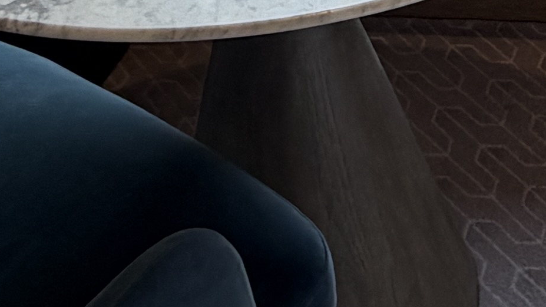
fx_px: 1361
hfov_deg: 21.2
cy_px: -228
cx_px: 647
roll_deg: -0.6
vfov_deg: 11.9
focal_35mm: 94
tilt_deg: -26.1
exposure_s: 1/100
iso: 32
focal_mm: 2.22
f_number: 2.2
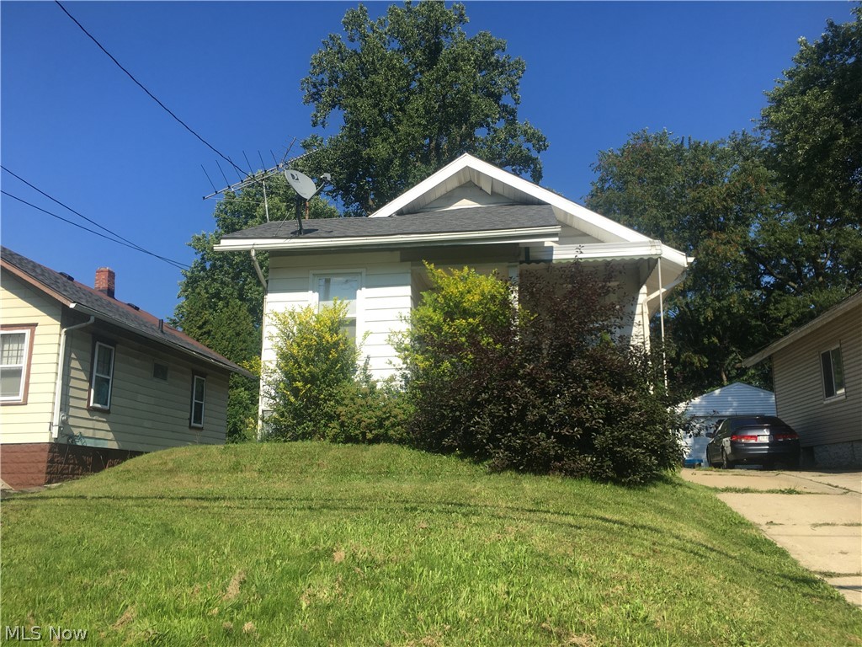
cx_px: 431
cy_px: 324
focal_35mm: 29
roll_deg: +0.1
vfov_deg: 48.2
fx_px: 722
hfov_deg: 61.7
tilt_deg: +14.4
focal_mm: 4.15
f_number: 2.2
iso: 25
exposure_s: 1/1282
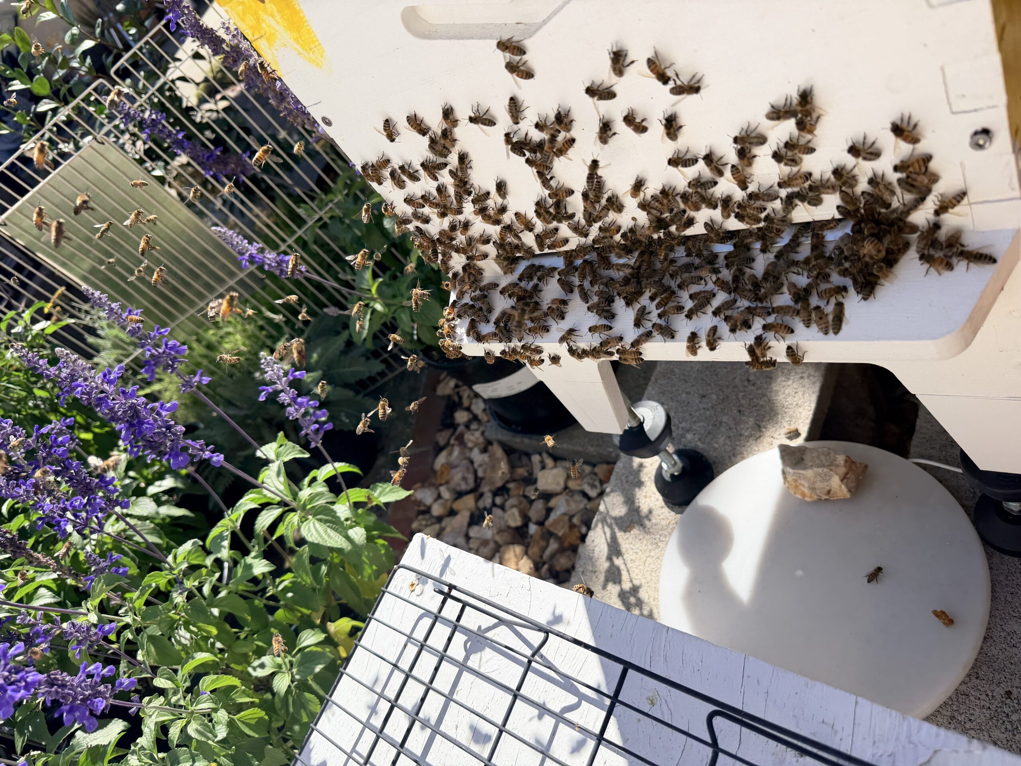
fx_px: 708
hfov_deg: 71.6
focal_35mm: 24
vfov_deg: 56.8
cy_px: 383
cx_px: 510
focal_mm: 6.76
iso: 100
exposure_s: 1/3425
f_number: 1.78
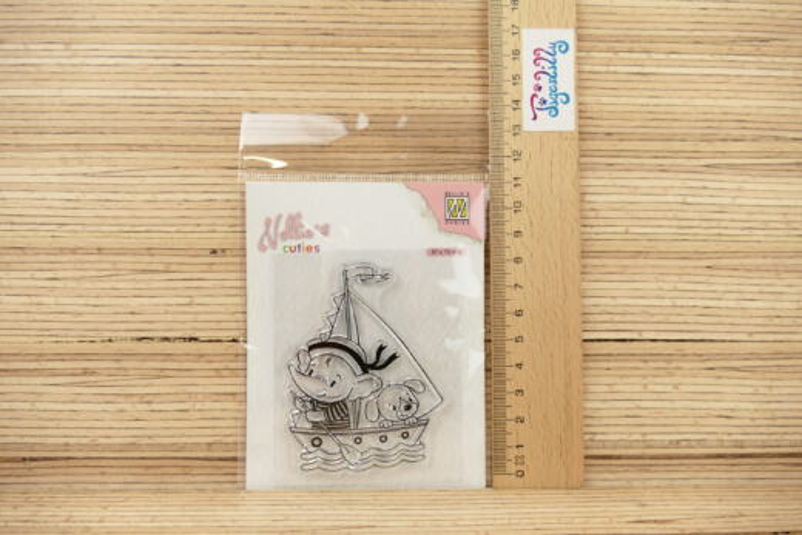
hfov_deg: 71.5
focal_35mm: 25
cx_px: 401
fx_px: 557
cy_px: 268
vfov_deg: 51.3
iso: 125
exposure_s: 1/60
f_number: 2.8
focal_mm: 9.12
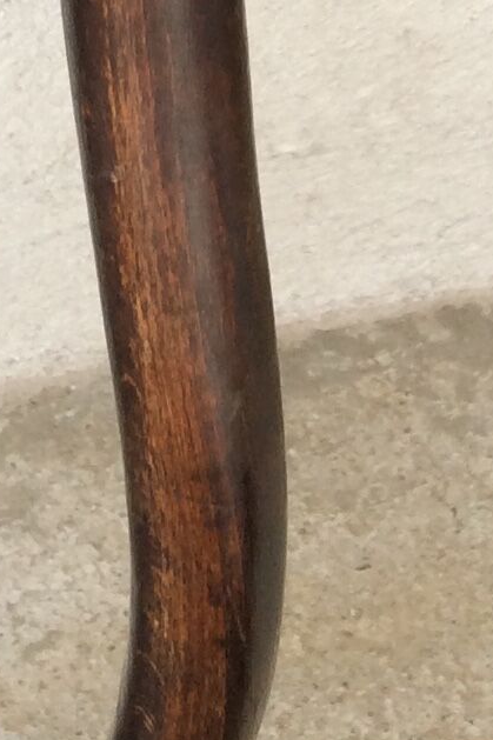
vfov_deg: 14.0
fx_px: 2816
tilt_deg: -52.9
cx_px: 257
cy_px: -395
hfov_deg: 10.0
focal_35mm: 137
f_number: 2.4
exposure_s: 1/473
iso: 32
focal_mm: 3.3
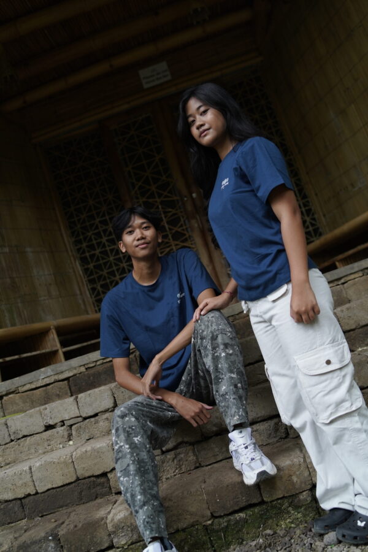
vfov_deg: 54.4
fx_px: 537
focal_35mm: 35
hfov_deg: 37.9
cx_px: 184
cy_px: 276
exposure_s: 1/200
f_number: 2
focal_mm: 35
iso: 640
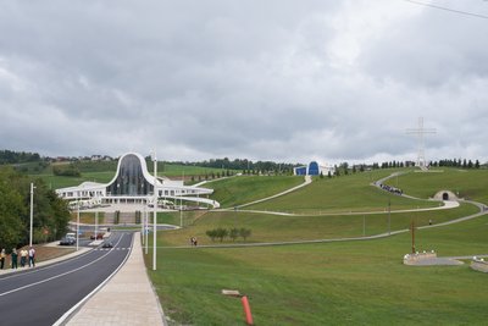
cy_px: 163
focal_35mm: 57
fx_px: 773
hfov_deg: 35.0
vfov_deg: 23.8
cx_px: 244
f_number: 6.3
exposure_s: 1/320
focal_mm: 57
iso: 100
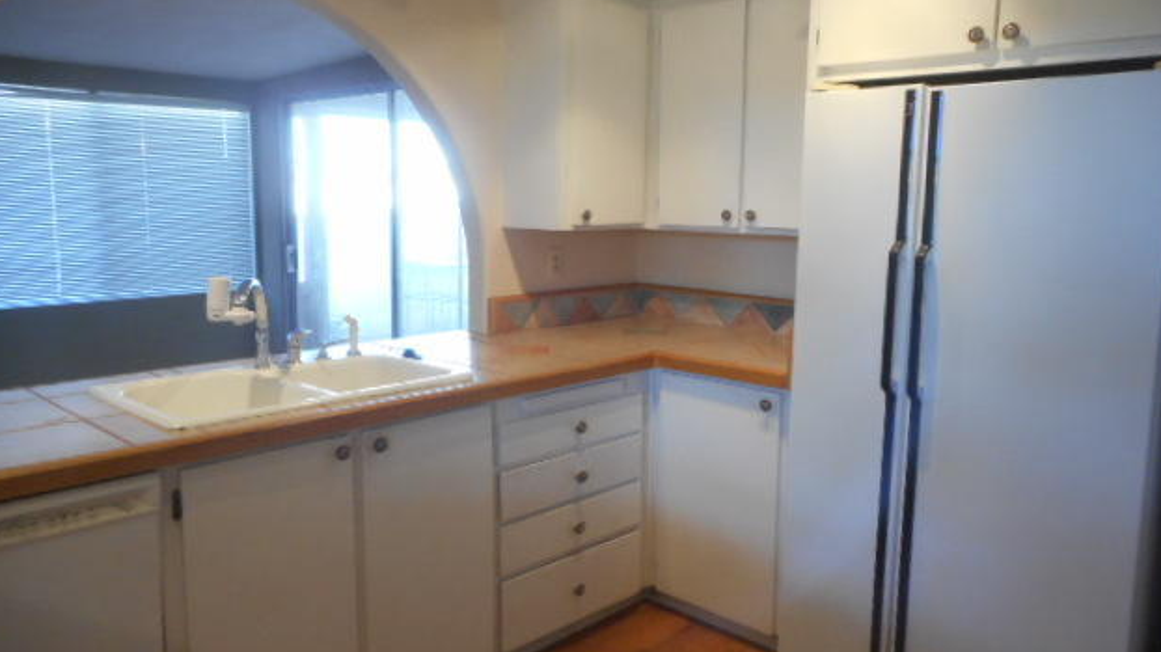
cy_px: 313
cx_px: 585
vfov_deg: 41.5
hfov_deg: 67.9
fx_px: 862
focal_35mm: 28
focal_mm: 4.5
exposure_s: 1/30
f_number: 3.7
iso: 320
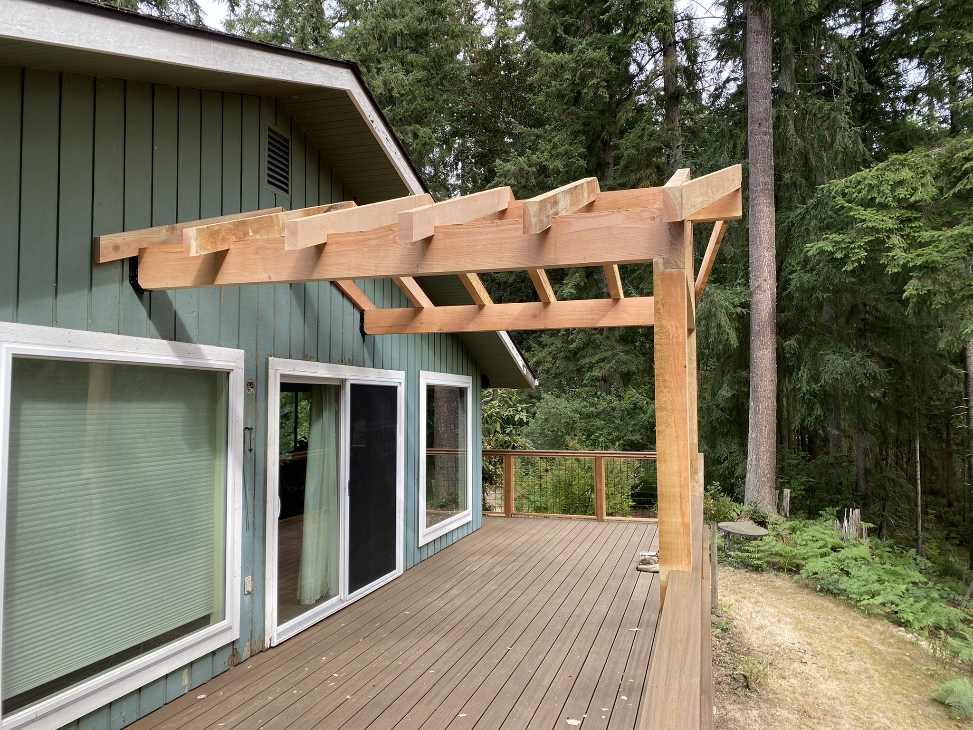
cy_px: 365
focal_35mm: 26
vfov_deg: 53.1
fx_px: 731
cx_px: 486
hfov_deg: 67.3
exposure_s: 1/428
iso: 32
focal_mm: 4.25
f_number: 1.8
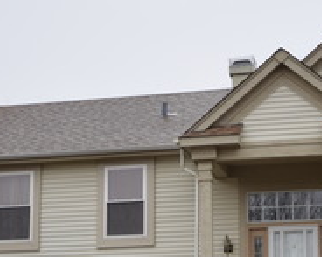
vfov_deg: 15.5
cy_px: 244
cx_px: 205
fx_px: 933
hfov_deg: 19.5
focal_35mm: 98
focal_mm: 20
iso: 200
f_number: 5.6
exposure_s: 1/80
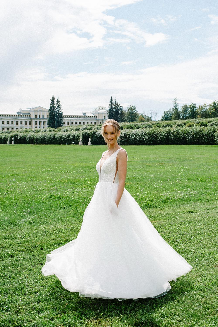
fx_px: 455
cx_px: 109
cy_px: 164
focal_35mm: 50
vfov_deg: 39.6
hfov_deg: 27.0
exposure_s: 1/1250
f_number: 9
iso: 400
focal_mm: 50
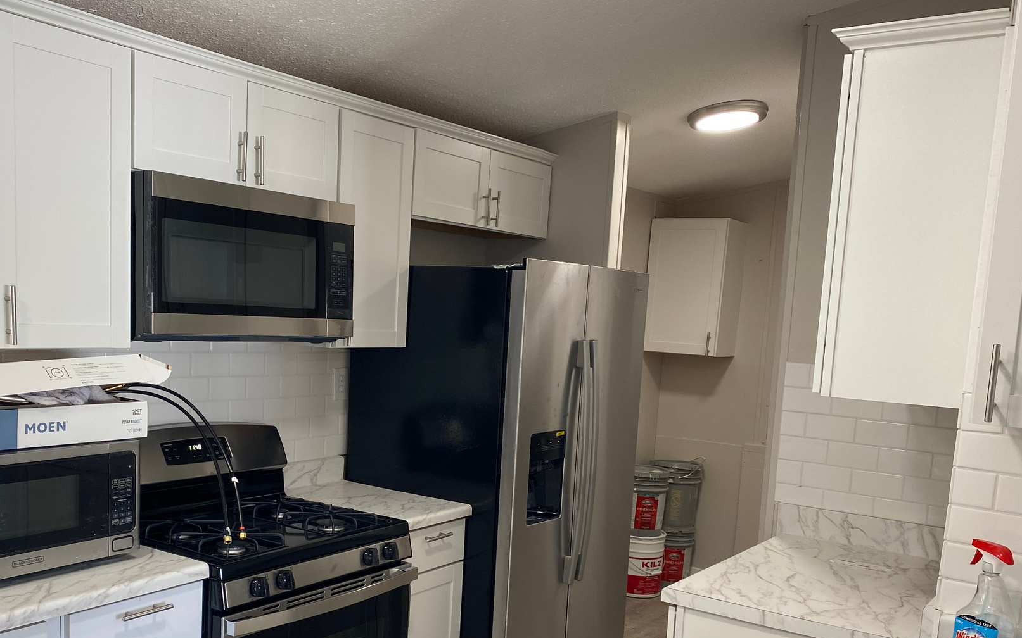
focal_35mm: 35
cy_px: 434
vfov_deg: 35.9
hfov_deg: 55.2
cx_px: 456
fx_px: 975
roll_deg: -3.4
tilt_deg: -8.9
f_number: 1.8
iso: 64
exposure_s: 1/60
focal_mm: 4.25
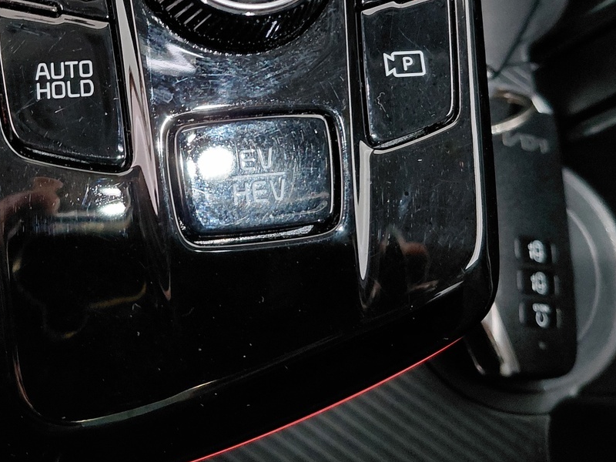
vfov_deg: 31.2
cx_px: 223
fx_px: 801
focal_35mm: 45
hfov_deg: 41.7
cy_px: 81
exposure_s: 1/25
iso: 1000
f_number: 1.8
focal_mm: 4.69
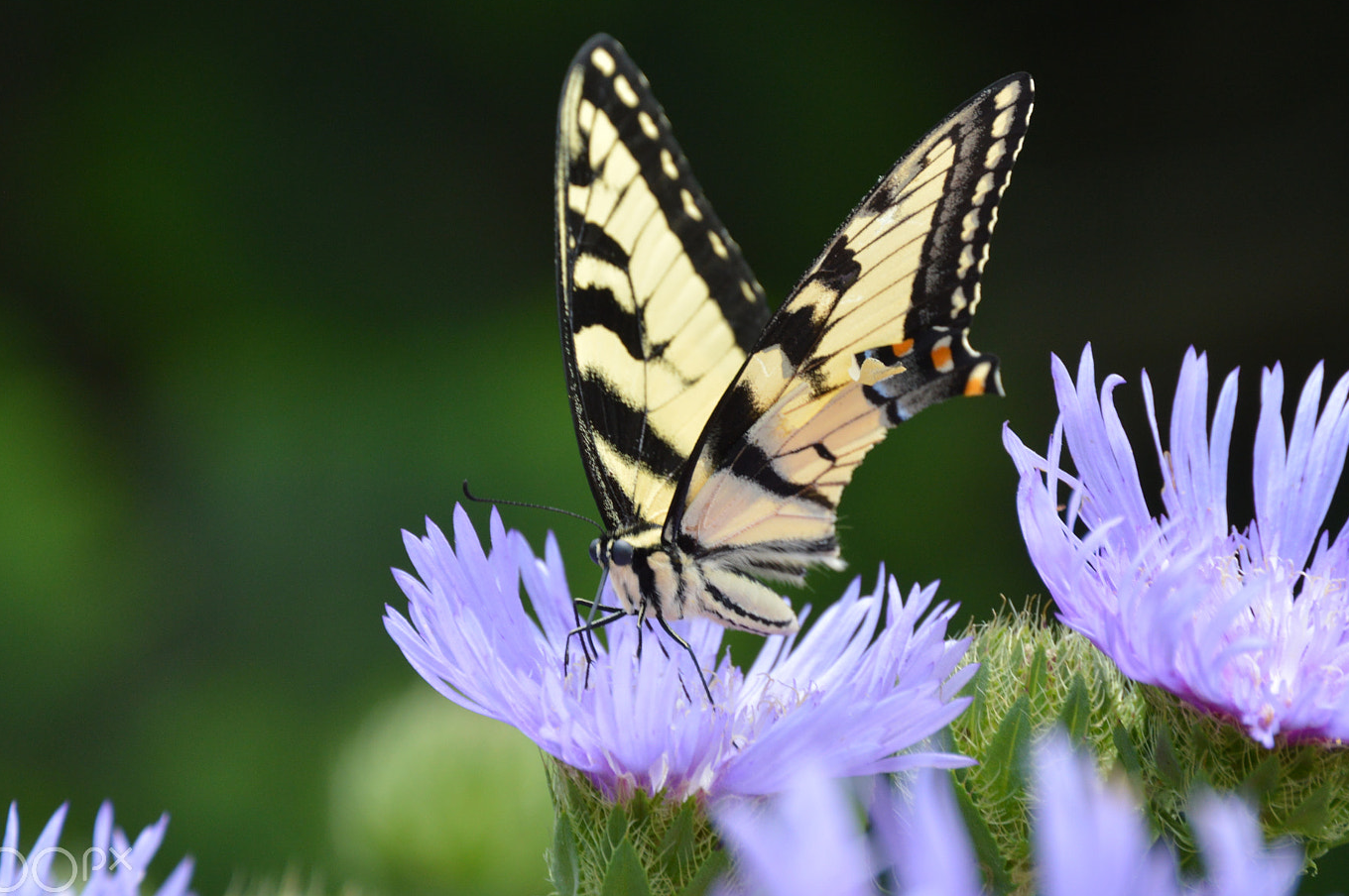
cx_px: 679
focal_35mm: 353
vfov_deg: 3.9
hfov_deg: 5.8
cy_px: 473
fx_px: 13215
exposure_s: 1/250
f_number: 8
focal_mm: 200
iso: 400
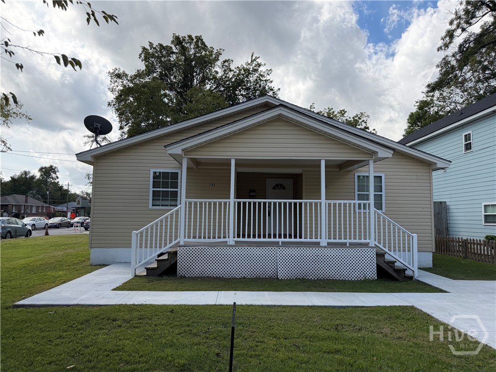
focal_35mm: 24
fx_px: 344
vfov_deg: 56.8
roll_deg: -1.0
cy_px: 186
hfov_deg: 71.6
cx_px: 248
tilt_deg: +6.1
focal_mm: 6.76
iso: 100
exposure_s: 1/4975
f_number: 1.78
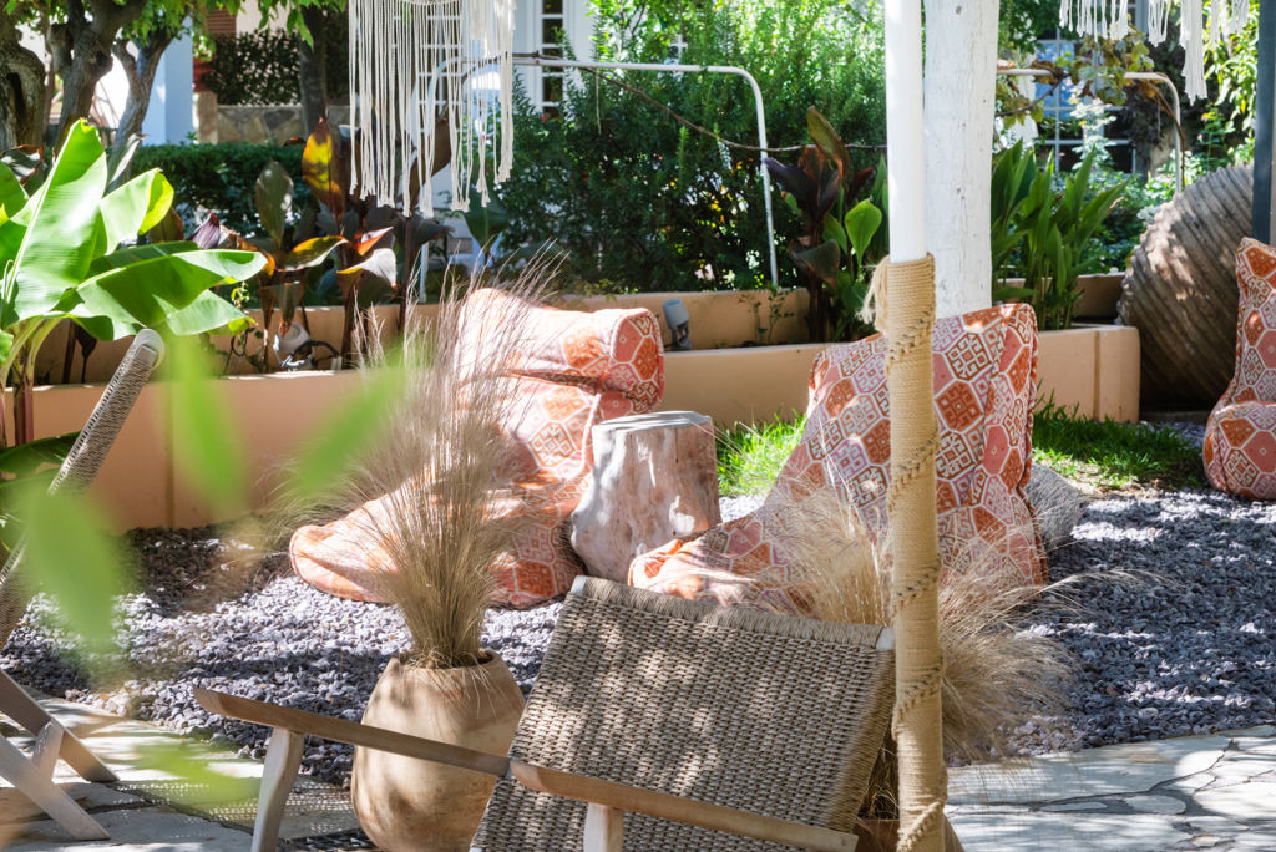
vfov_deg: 11.8
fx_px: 4114
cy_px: 426
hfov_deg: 17.6
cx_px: 638
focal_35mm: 116
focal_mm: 116
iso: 400
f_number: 14
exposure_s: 1/125
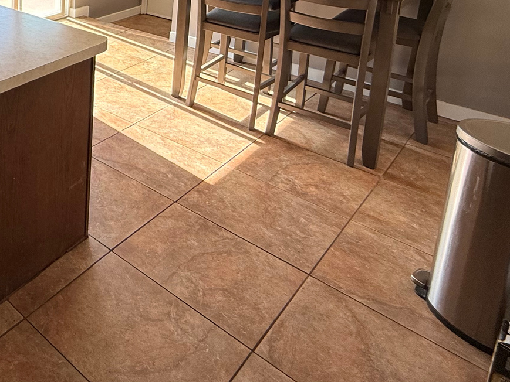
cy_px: -45
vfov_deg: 36.0
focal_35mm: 33
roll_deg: +0.4
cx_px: -79
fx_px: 486
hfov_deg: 41.2
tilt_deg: -9.2
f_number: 2.2
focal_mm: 2.22
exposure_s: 1/102
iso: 64
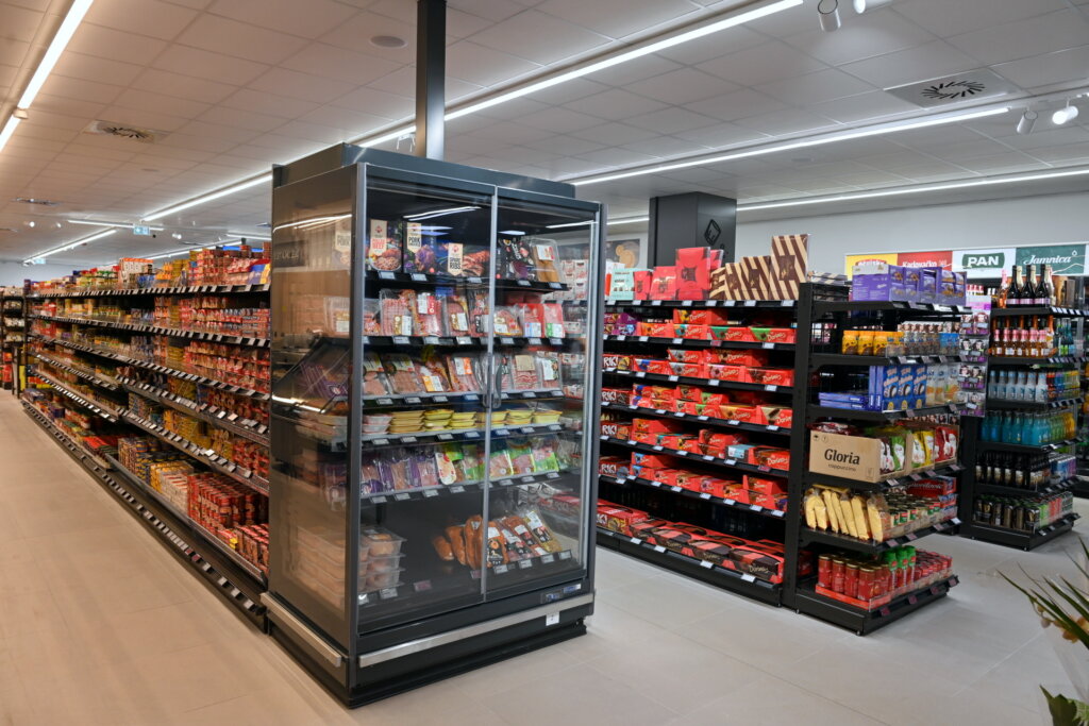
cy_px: 363
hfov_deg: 69.4
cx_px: 544
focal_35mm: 26
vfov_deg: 49.6
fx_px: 787
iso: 400
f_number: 7.1
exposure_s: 1/80
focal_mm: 26
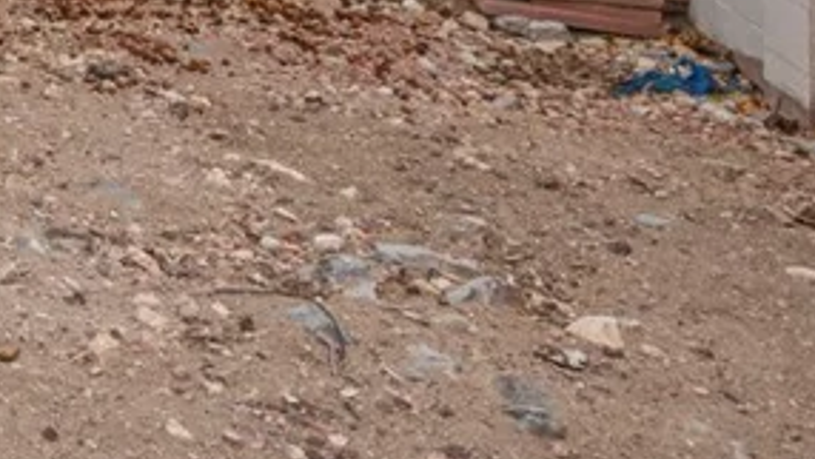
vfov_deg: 17.1
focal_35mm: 60
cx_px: -553
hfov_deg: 23.4
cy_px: -326
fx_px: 1297
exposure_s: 1/200
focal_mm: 16
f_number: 9
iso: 100
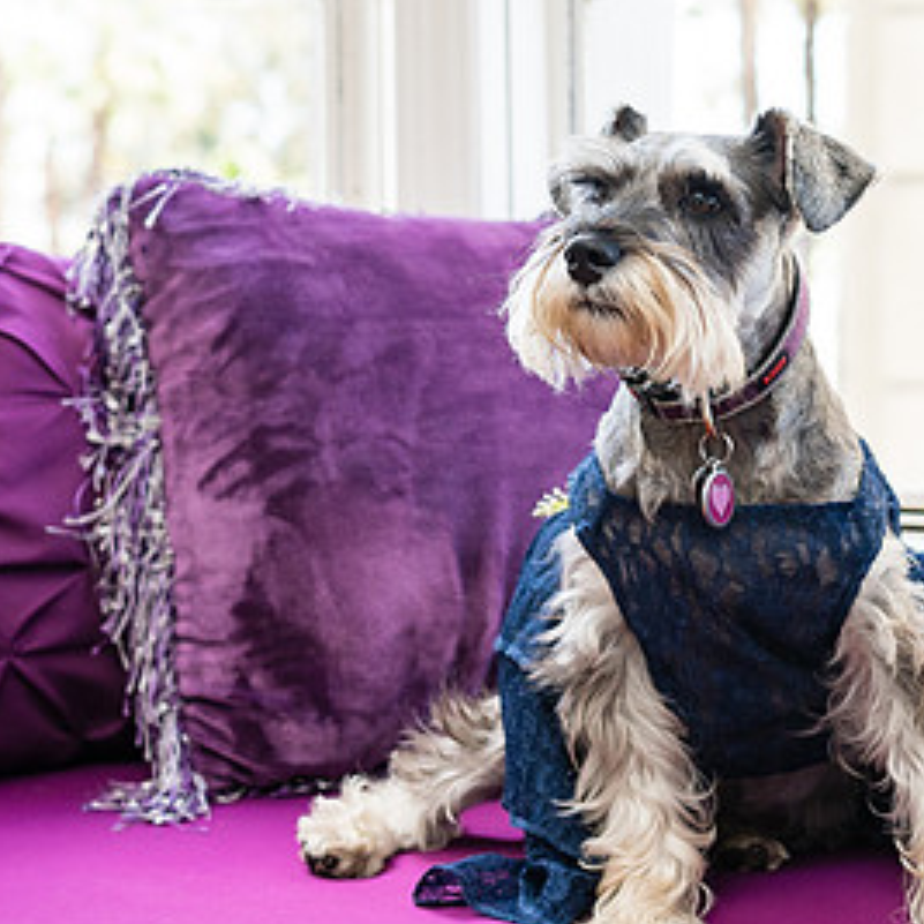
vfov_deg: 15.9
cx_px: 573
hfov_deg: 16.0
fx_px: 3292
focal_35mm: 109
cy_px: 270
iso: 320
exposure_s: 1/320
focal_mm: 35
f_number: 2.8
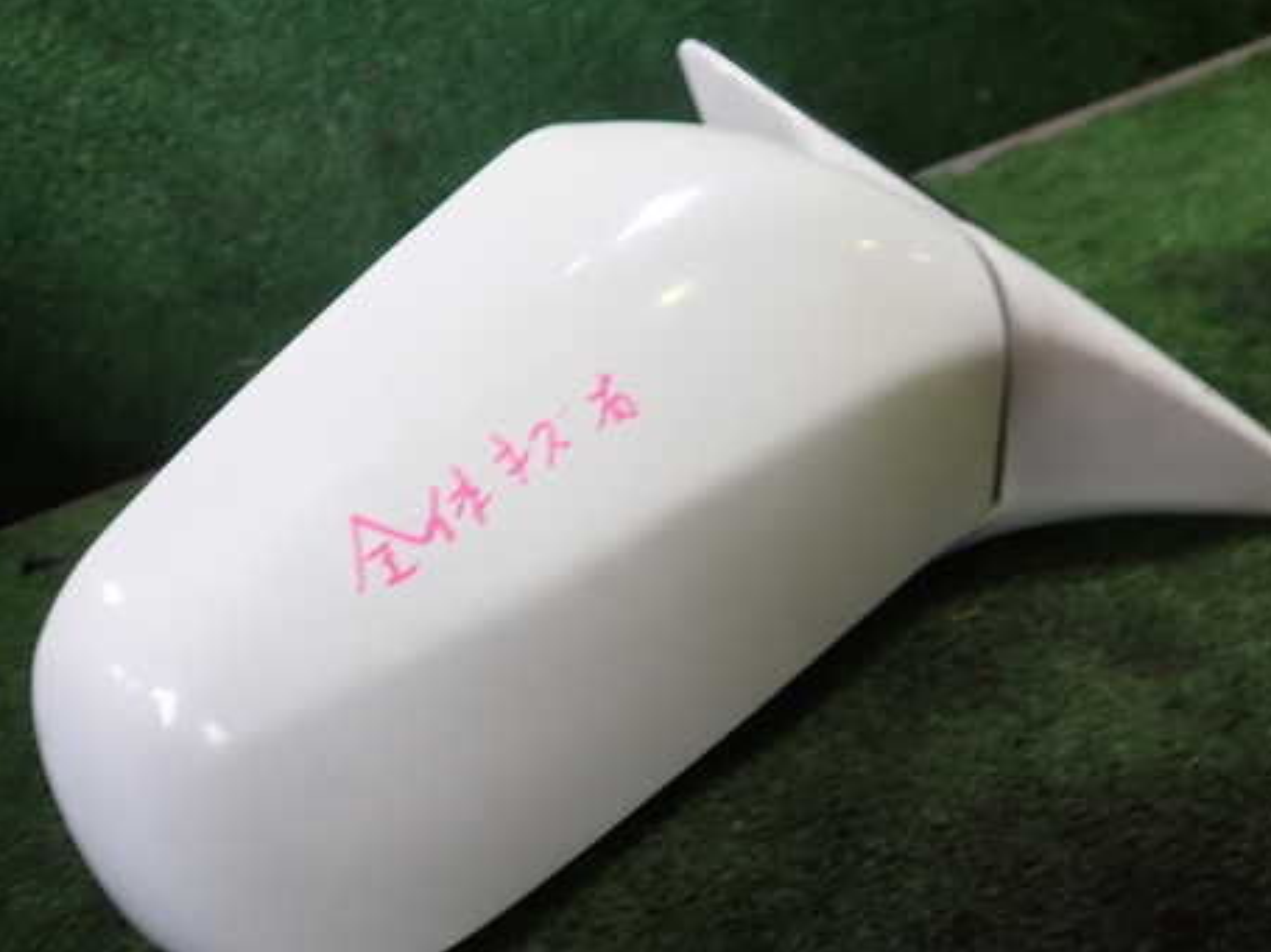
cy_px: 556
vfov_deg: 42.8
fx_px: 1211
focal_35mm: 33
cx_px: 651
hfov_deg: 55.4
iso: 160
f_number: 2
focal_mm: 4.5
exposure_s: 1/60
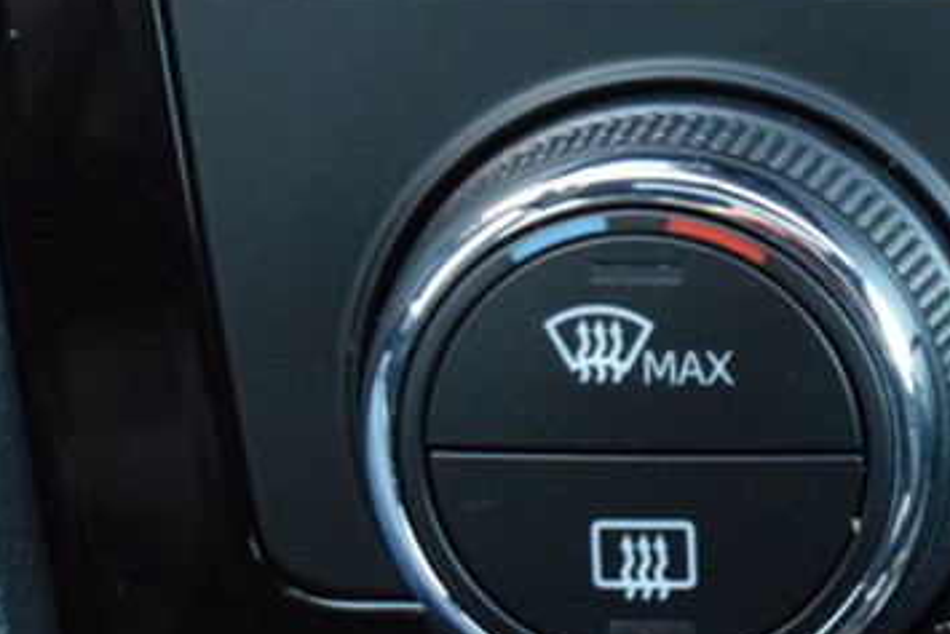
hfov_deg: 9.1
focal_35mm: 213
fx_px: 5623
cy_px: -49
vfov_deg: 6.4
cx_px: 1820
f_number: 4.8
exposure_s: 1/60
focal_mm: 36
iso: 2800
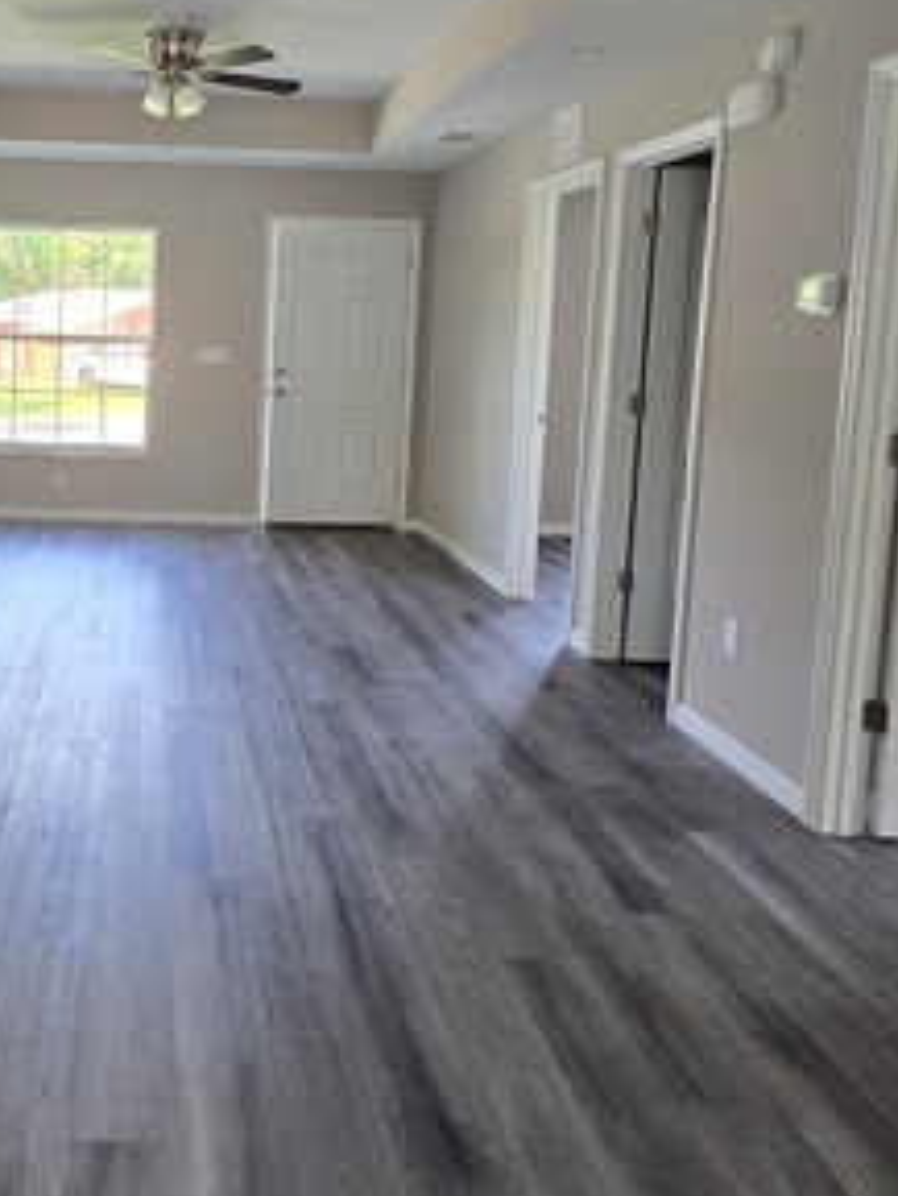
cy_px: 424
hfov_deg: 44.0
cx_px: 149
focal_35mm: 30
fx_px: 1037
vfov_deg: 58.9
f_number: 2.2
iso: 200
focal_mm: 2.2
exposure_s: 1/60
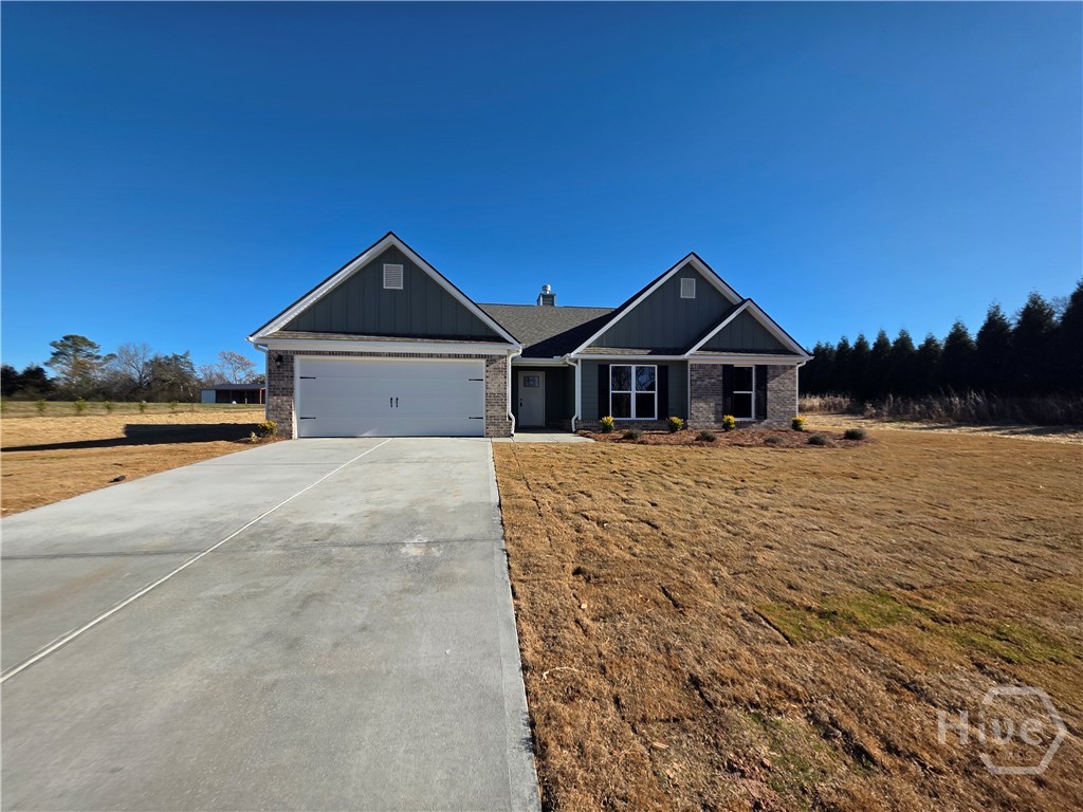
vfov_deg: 89.9
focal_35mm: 13
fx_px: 407
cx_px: 542
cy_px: 406
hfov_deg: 106.2
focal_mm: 2.2
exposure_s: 1/2510
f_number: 1.9
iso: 40
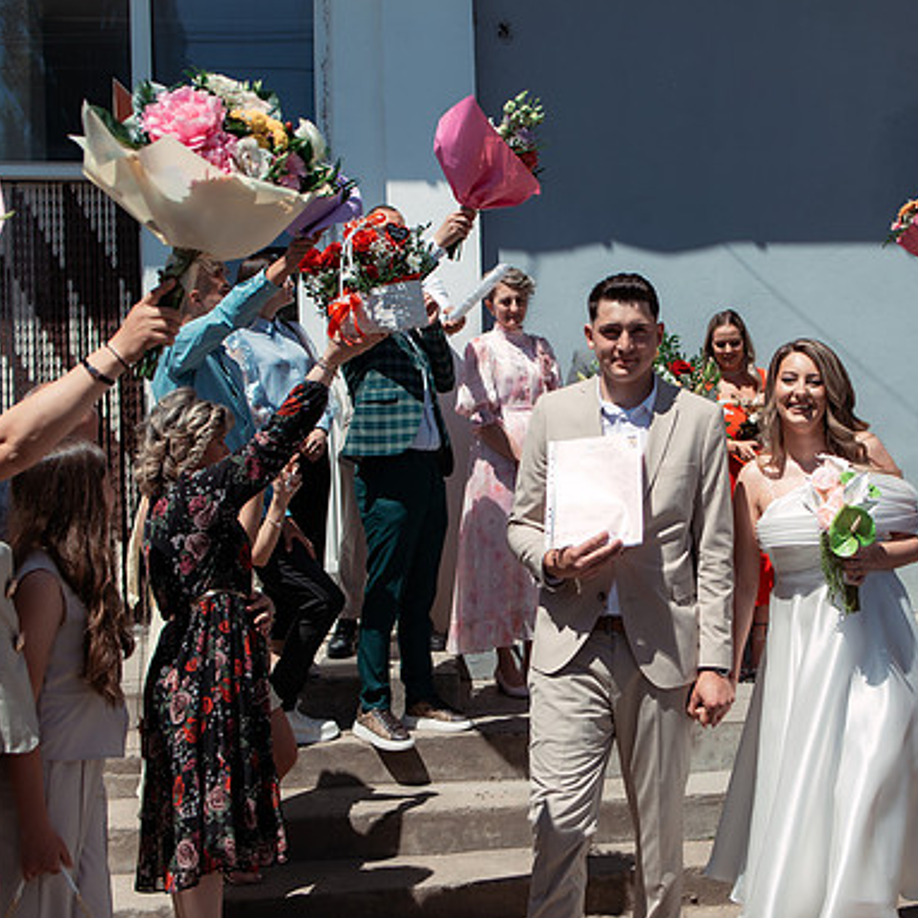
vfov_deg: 37.6
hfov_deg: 37.1
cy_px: 457
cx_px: 623
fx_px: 1350
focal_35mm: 45
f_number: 3.5
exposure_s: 1/2000
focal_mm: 35
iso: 125
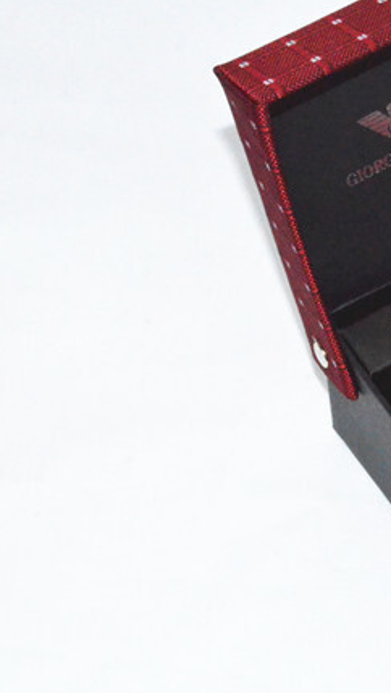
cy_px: 366
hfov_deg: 8.2
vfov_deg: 14.7
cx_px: 580
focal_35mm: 146
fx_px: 2685
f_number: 22
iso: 6400
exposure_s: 1/250
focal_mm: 50
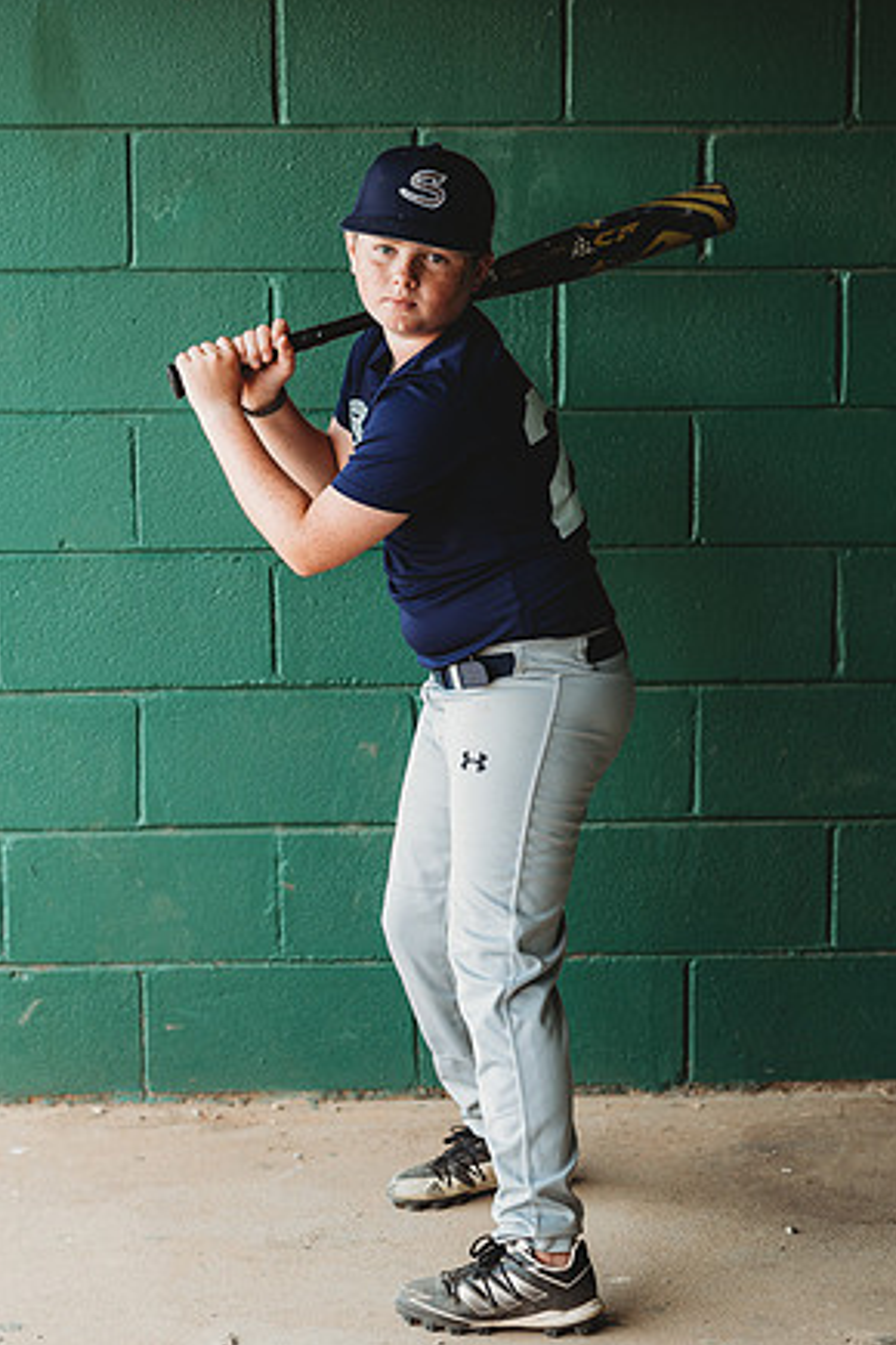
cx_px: 460
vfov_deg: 23.1
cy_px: 686
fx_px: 3285
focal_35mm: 88
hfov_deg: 15.5
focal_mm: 85
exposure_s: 1/80
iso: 100
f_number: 2.8
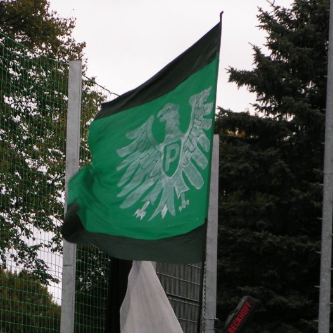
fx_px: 1916
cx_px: 142
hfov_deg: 9.9
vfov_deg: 9.9
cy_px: 144
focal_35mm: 176
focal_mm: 20
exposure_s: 1/200
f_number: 3.5
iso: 100
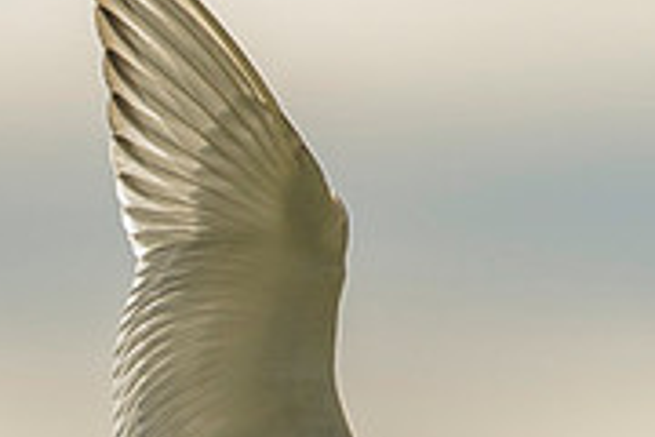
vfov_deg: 0.5
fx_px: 50995
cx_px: 68
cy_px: 788
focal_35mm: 2803
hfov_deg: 0.7
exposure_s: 1/3200
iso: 500
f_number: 4.5
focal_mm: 500
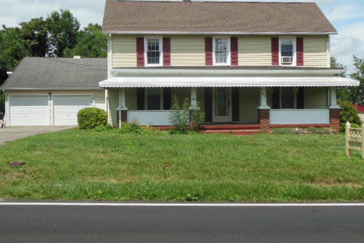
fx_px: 405
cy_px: 108
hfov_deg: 48.4
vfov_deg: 33.4
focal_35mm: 40
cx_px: 181
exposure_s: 1/1500
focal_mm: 6.8
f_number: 3.6
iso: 125
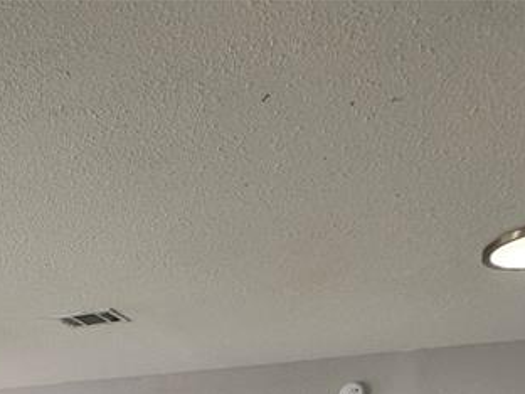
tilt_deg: -9.3
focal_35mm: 46
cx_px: 138
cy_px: 645
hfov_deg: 40.2
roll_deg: +0.2
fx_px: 698
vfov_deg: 23.0
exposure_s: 1/120
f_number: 2.2
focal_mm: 2.22
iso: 80
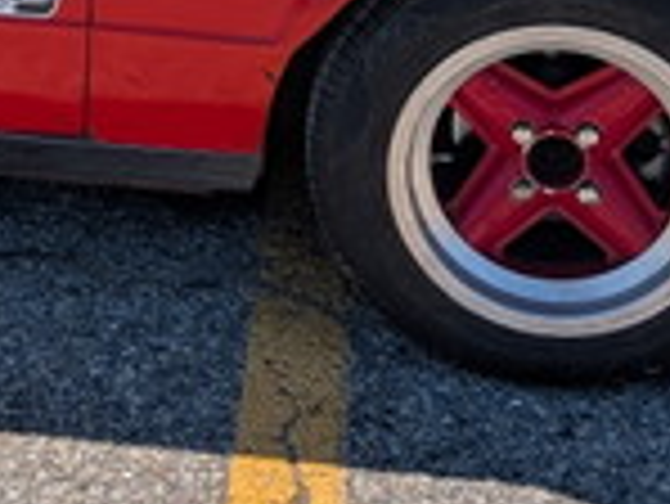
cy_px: -248
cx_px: 112
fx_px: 1995
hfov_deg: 18.8
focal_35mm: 103
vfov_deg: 13.6
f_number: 1.68
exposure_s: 1/9901
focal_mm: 6.9
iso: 21
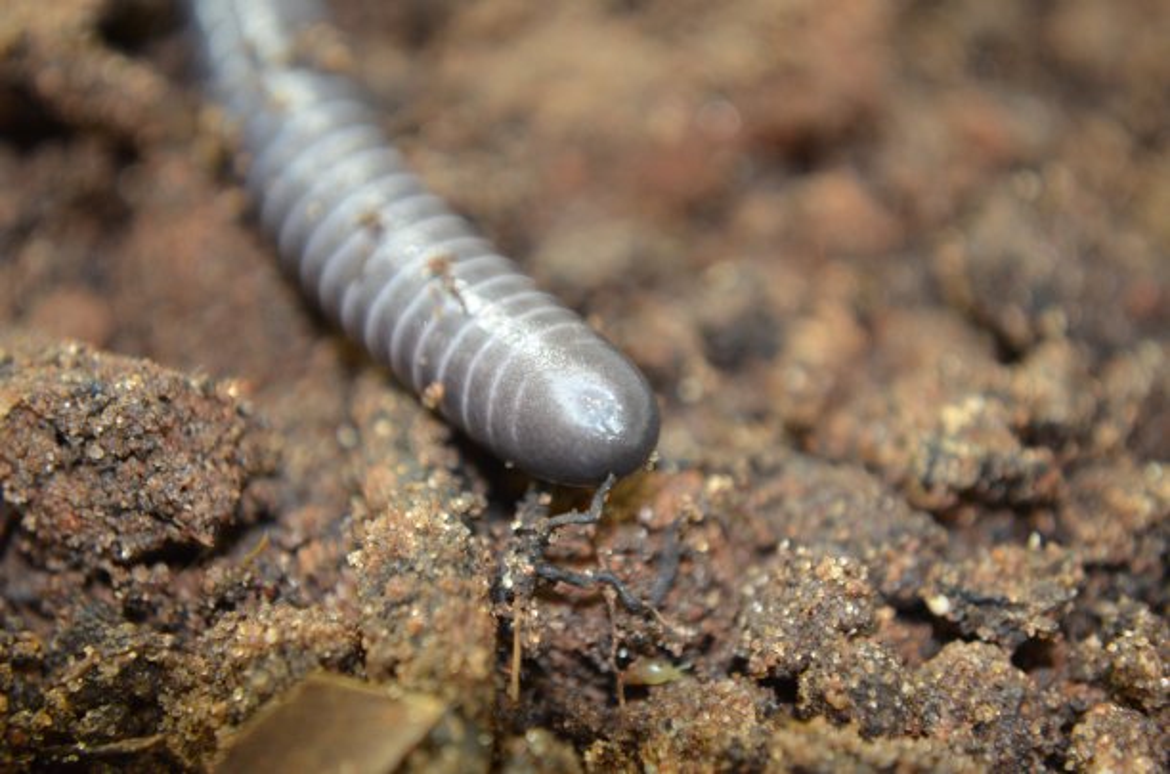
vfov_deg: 16.5
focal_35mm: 82
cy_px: 387
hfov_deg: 24.7
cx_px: 585
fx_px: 2675
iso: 800
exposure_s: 1/8
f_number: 5.6
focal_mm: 55
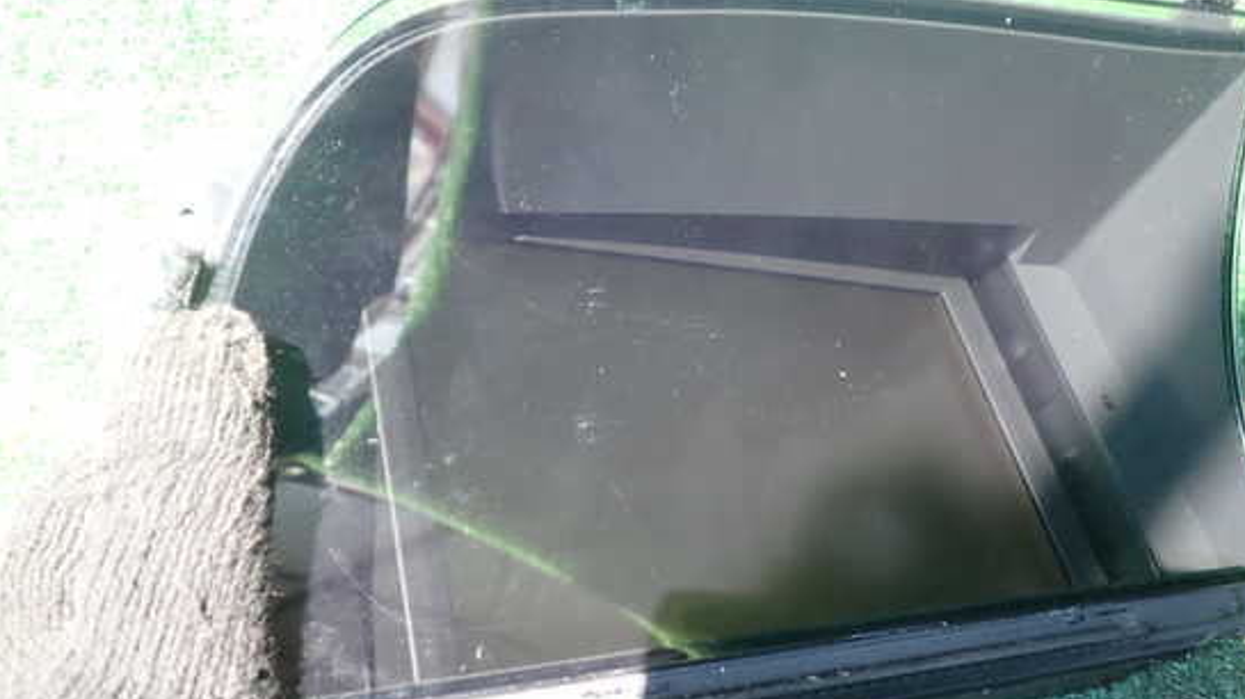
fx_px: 1188
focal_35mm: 36
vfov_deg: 32.8
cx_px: 678
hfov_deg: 55.2
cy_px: 313
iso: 125
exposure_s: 1/60
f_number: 2.3
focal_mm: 5.4
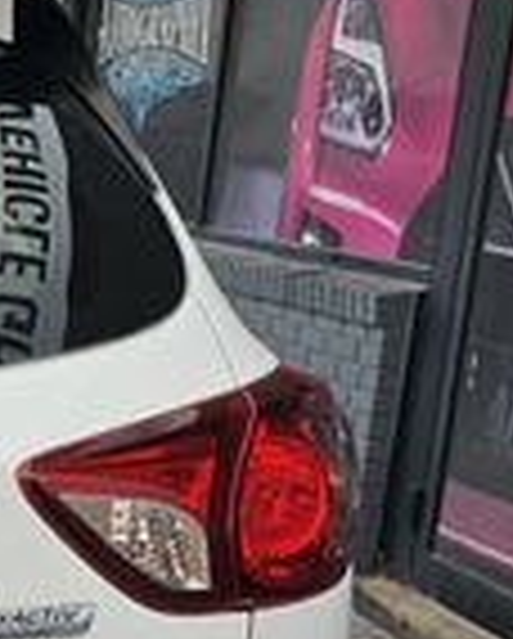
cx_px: -549
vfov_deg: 18.6
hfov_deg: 13.0
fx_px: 1913
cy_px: 580
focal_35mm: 101
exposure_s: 1/193
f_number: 1.7
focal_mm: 6.3
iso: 10
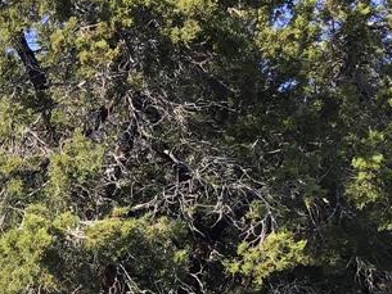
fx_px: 1178
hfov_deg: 18.2
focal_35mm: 104
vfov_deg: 13.6
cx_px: -35
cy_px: 412
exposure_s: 1/335
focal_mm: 3.3
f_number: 2.4
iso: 25
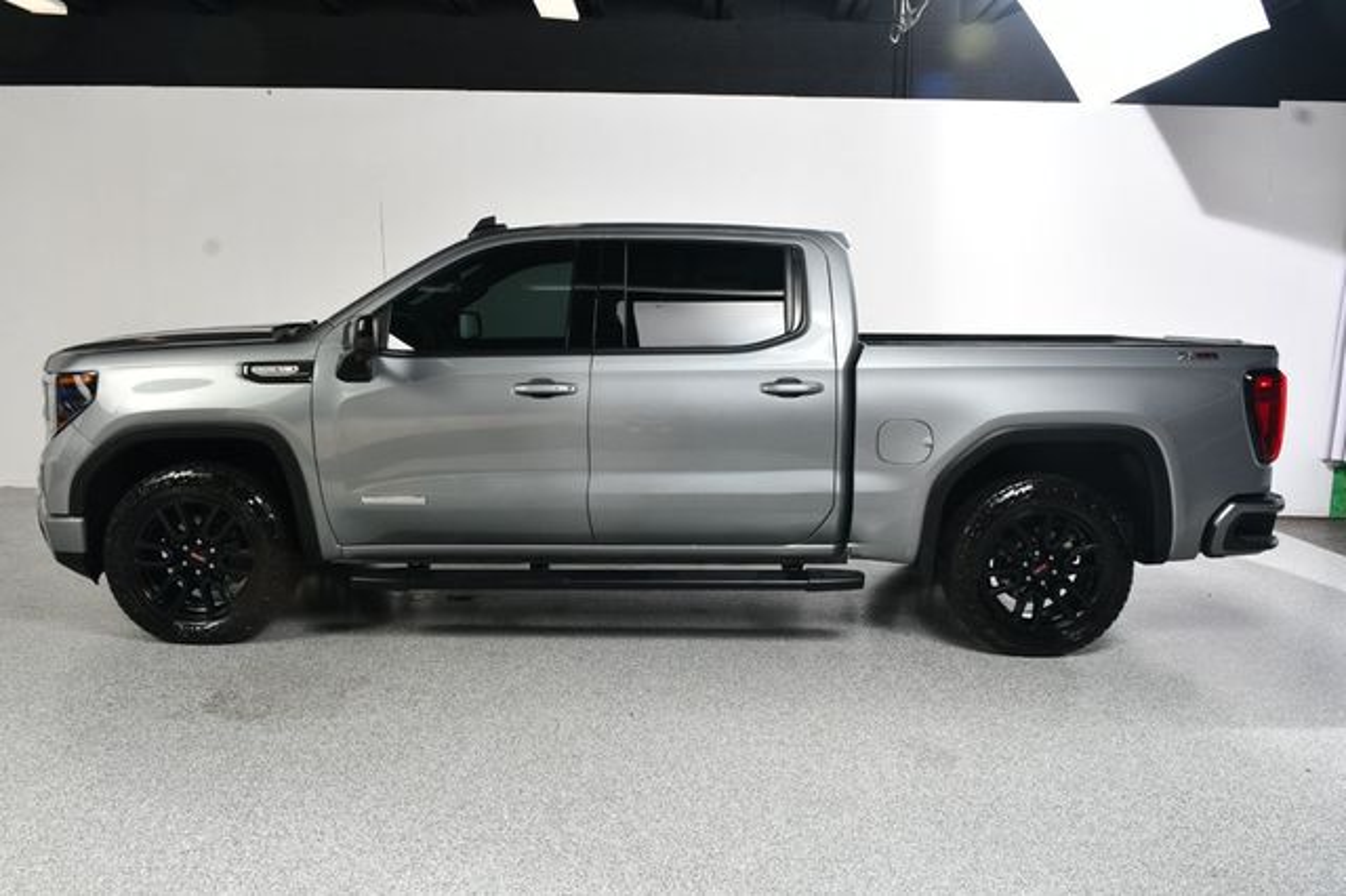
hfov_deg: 62.0
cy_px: 448
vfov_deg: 43.6
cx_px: 673
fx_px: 1121
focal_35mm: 30
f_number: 10
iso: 100
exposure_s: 1/160
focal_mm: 20
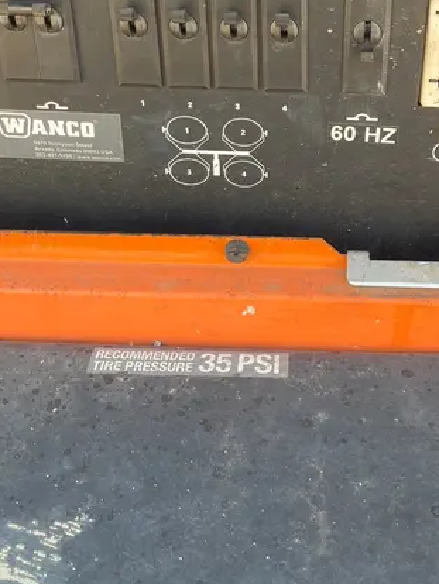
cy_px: 90
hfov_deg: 31.1
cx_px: 319
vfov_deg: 39.1
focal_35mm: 46
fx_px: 777
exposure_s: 1/121
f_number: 1.6
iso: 50
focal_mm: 5.1
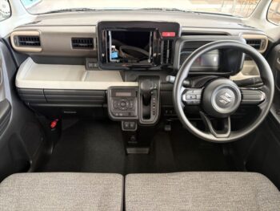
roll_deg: -0.9
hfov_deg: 67.3
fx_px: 210
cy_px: 106
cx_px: 140
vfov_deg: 53.1
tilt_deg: -37.1
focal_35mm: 26
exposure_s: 1/52
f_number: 1.6
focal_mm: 5.96
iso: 500
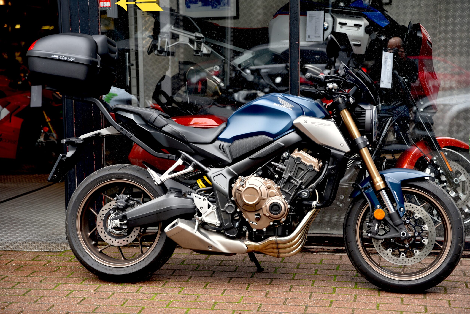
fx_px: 927
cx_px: 236
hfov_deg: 28.4
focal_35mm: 71
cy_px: 159
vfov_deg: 19.2
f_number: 2.8
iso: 200
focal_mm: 70
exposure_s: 1/60
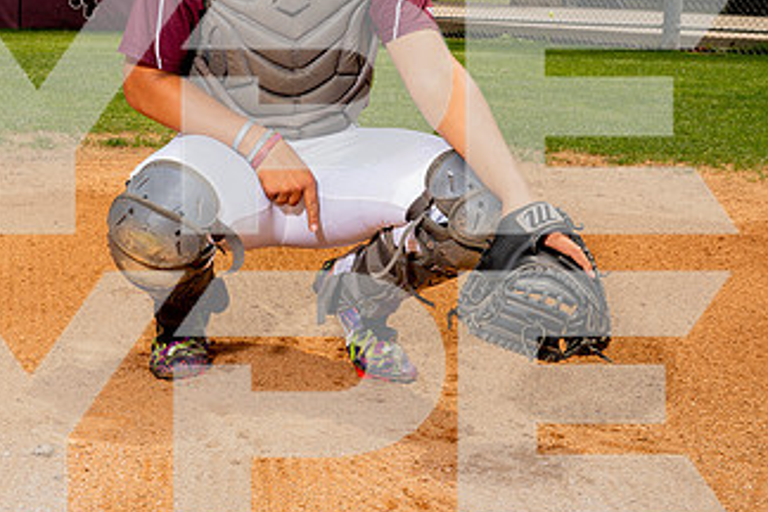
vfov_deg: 19.8
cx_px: 135
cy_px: 110
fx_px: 1451
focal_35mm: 68
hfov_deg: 28.9
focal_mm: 38
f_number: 10
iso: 100
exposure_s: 1/250
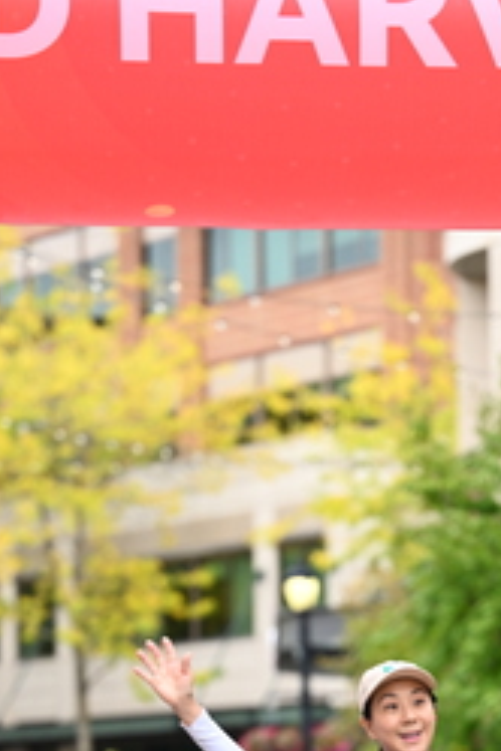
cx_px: 448
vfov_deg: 9.7
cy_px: 793
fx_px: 4383
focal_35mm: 210
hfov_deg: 6.5
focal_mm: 95
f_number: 2.8
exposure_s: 1/2000
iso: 640
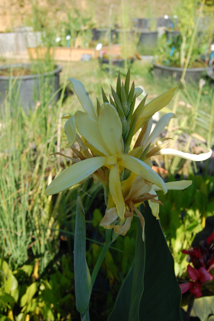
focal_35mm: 36
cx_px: 107
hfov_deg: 36.8
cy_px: 160
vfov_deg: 53.2
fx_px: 322
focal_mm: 24
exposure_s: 1/800
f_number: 9
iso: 800
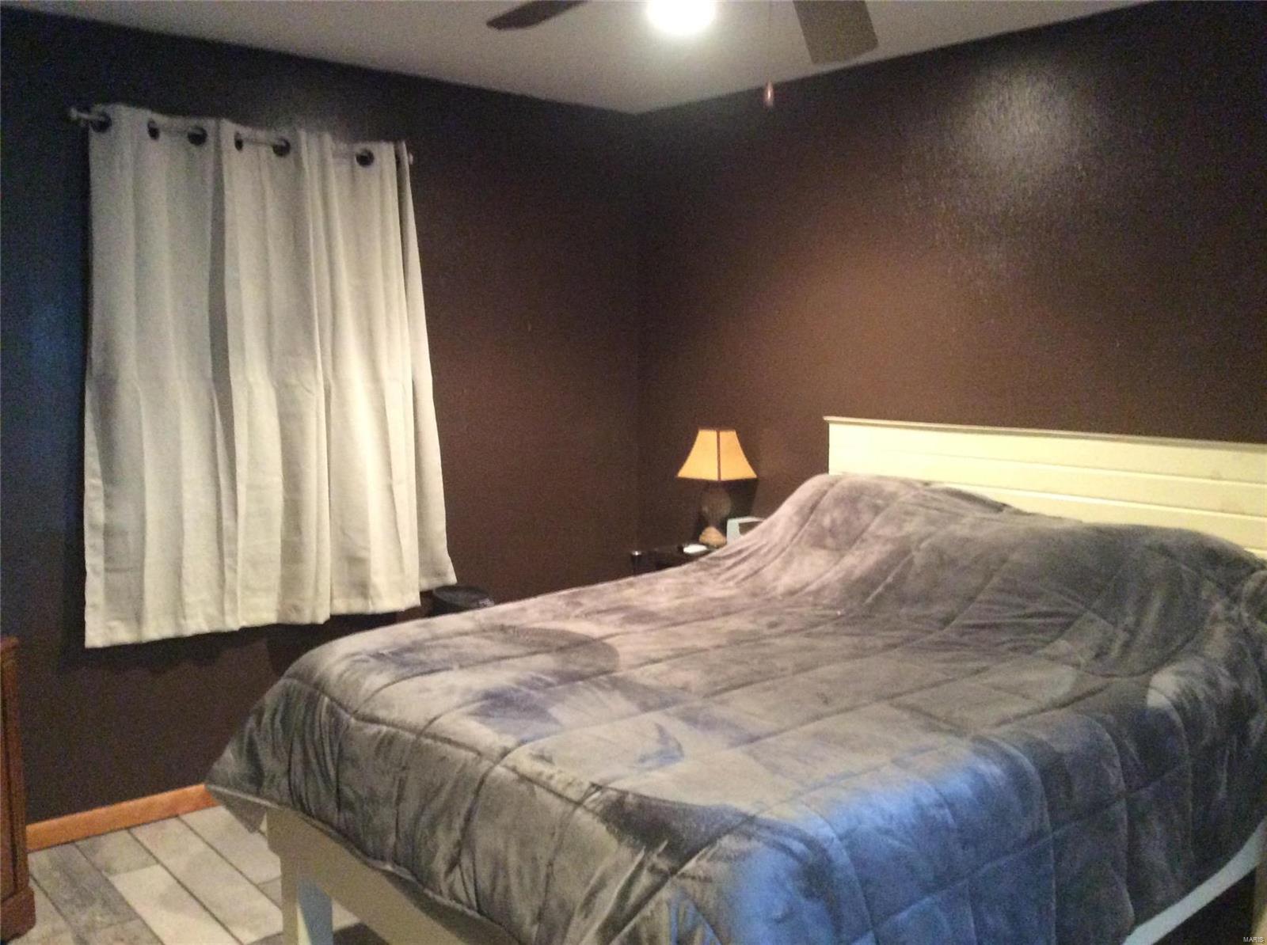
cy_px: 472
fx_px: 1169
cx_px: 634
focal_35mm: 32
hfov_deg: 56.9
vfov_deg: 44.0
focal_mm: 3.3
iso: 500
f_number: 2.4
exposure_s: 1/15
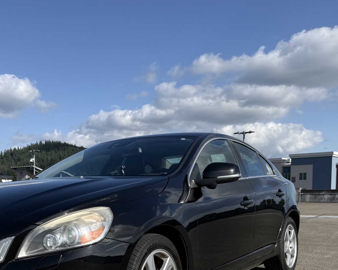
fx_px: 430
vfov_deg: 33.8
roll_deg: -0.2
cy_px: 218
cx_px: 101
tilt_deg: -2.8
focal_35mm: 43
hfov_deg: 42.1
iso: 80
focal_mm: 6.76
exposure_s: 1/4975
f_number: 1.78
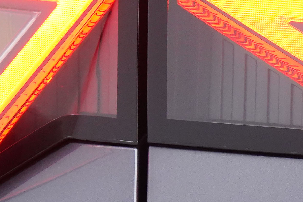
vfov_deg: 3.8
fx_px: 3013
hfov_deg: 5.8
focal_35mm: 358
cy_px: 68
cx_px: 200
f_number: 5.6
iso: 2500
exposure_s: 1/250
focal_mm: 70
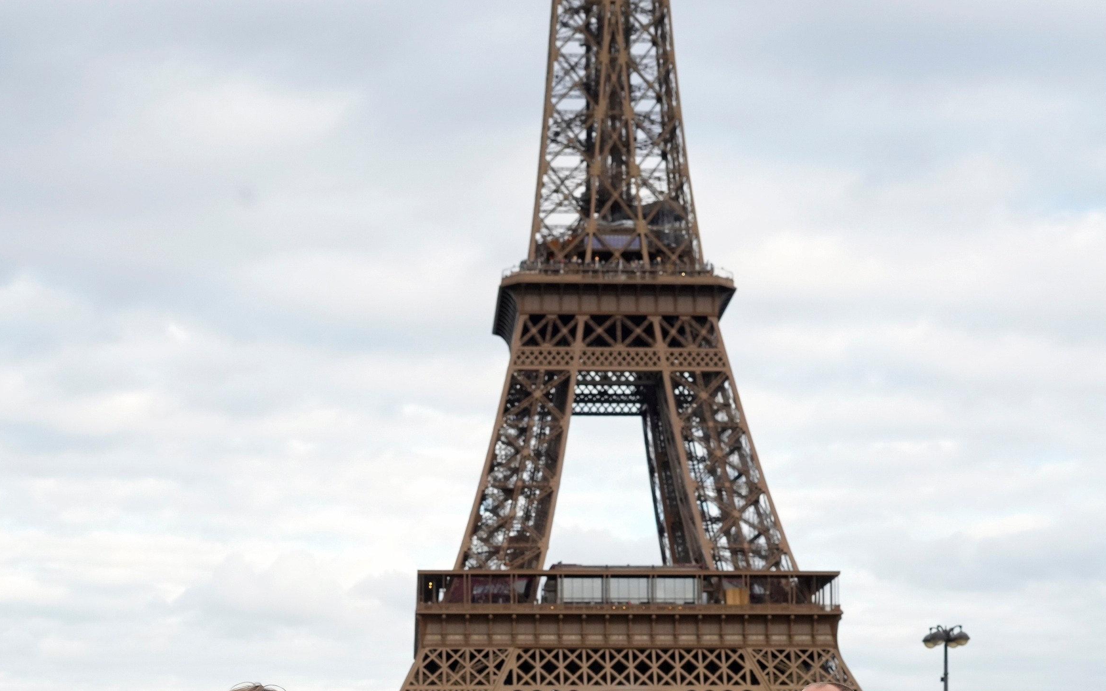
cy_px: 820
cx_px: 555
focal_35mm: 77
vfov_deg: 16.3
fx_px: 2321
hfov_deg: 26.8
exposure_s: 1/833
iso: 1250
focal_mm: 50
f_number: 6.3
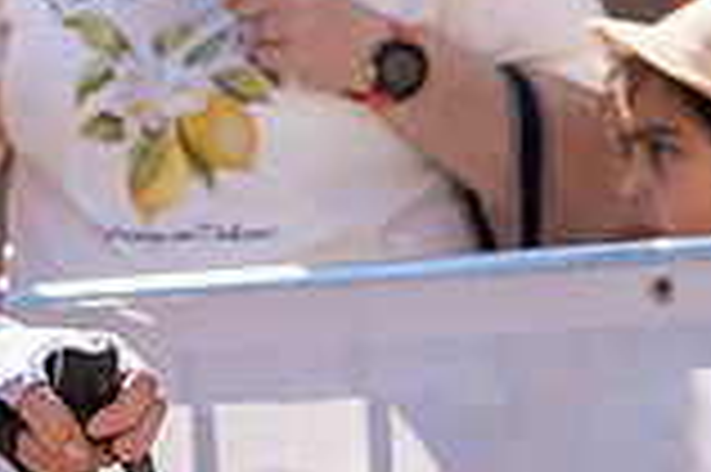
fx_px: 8918
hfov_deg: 4.5
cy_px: -128
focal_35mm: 452
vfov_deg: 3.0
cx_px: -360
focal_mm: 123
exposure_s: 1/1000
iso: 200
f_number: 3.5
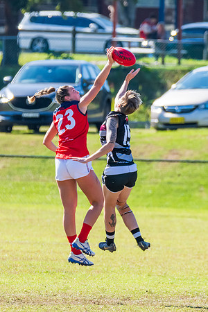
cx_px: 141
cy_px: 165
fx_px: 6704
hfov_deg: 1.8
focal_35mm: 774
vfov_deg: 2.7
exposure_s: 1/2000
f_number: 6.3
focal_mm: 320
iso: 800
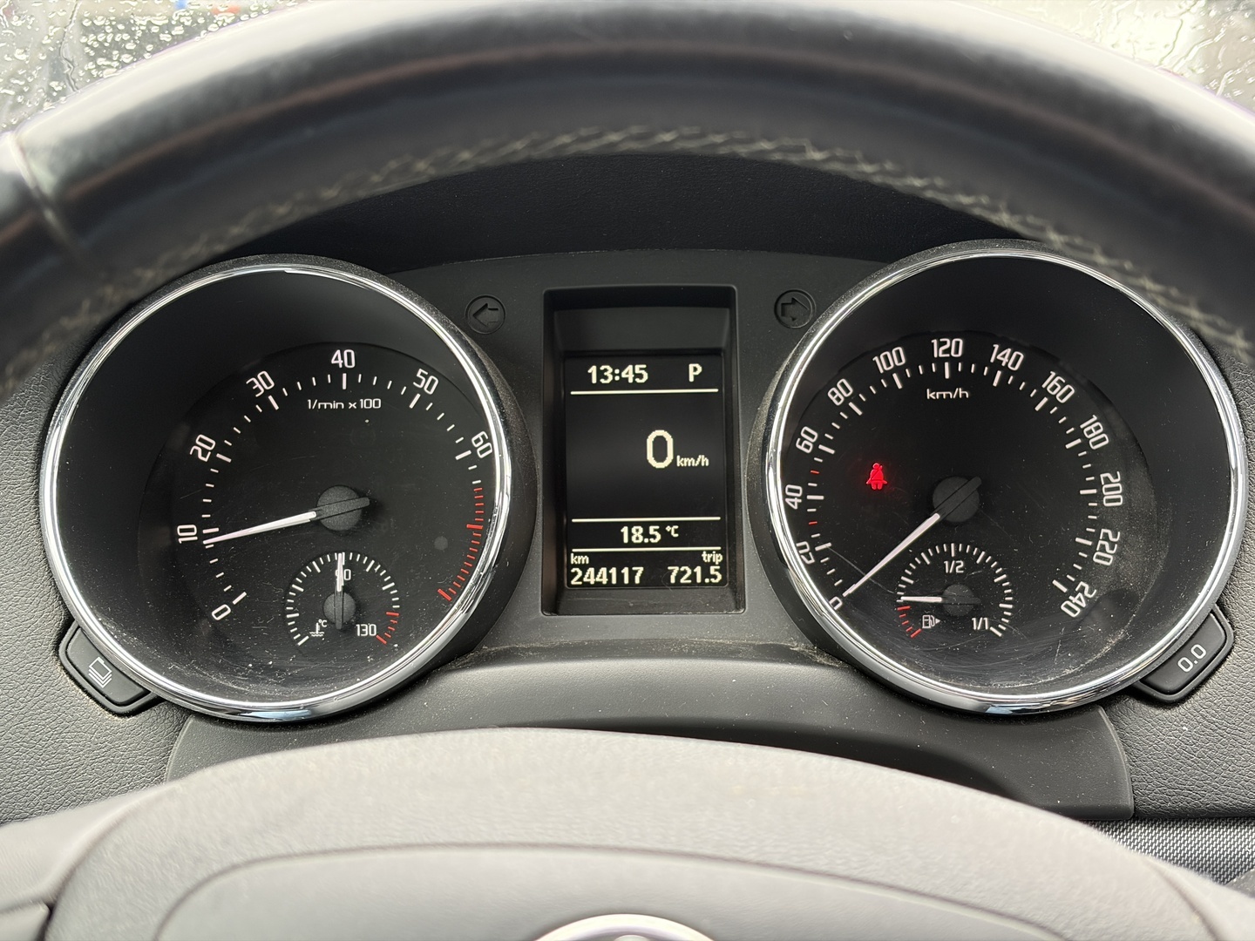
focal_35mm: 52
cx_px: 628
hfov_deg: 36.8
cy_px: 470
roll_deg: +1.0
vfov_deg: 28.0
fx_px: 1885
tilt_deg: -18.1
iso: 160
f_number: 1.6
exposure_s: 1/58
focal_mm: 5.96
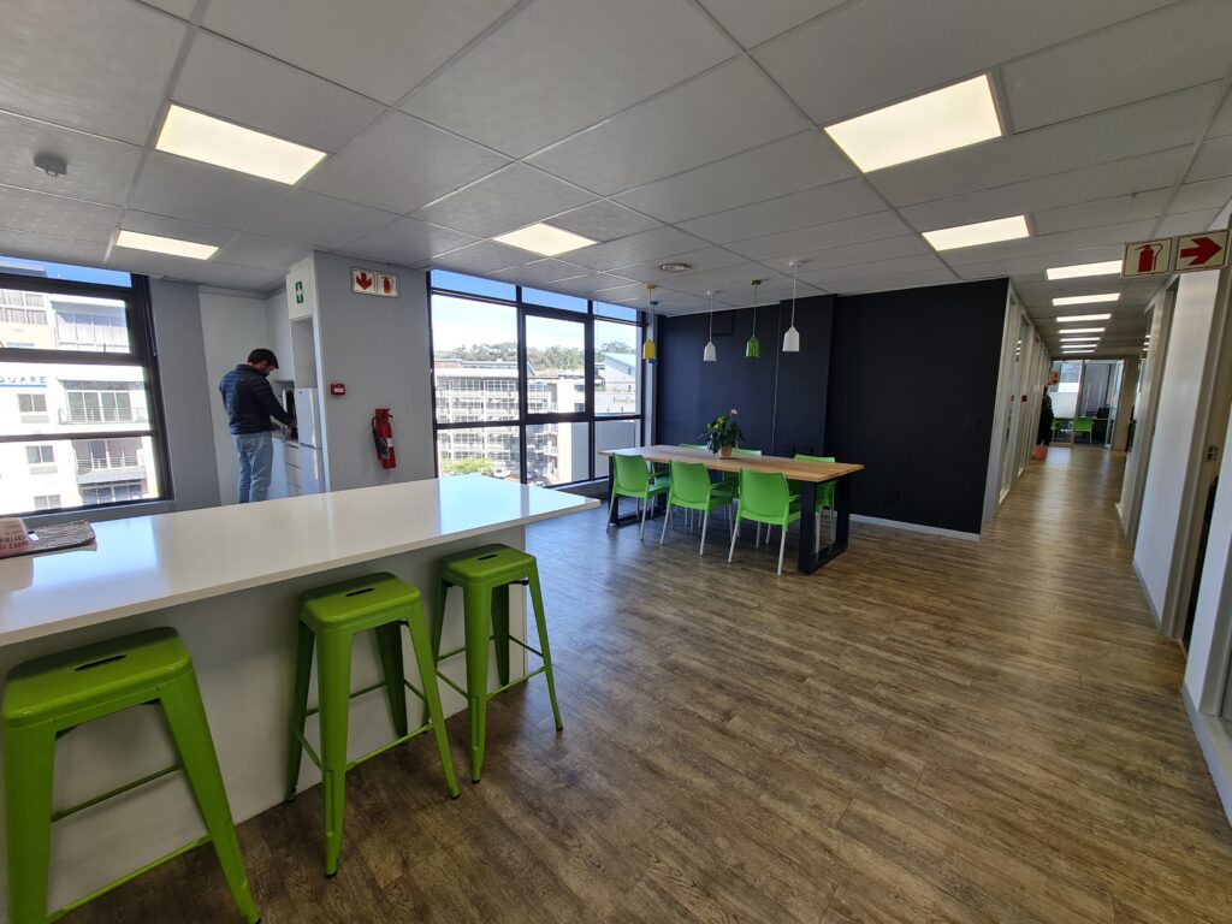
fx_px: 463
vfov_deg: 89.9
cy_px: 462
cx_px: 616
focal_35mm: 13
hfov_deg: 106.2
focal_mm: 2.2
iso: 50
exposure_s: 1/100
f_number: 2.2
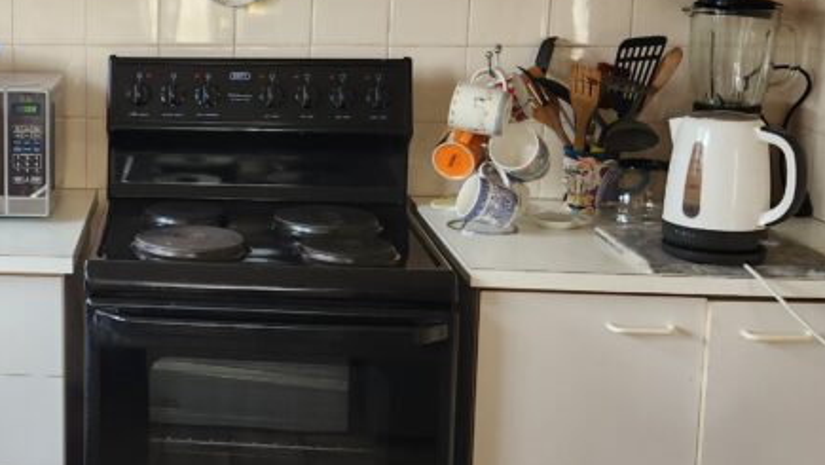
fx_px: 1291
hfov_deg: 33.3
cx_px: 55
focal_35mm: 59
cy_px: 154
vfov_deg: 20.3
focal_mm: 5.4
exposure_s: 1/180
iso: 200
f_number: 1.8
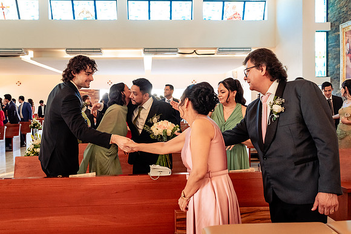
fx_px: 339
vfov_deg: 38.1
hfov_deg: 54.7
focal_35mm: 35
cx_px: 171
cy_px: 112
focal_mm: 31
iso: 2000
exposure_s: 1/125
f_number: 4.5
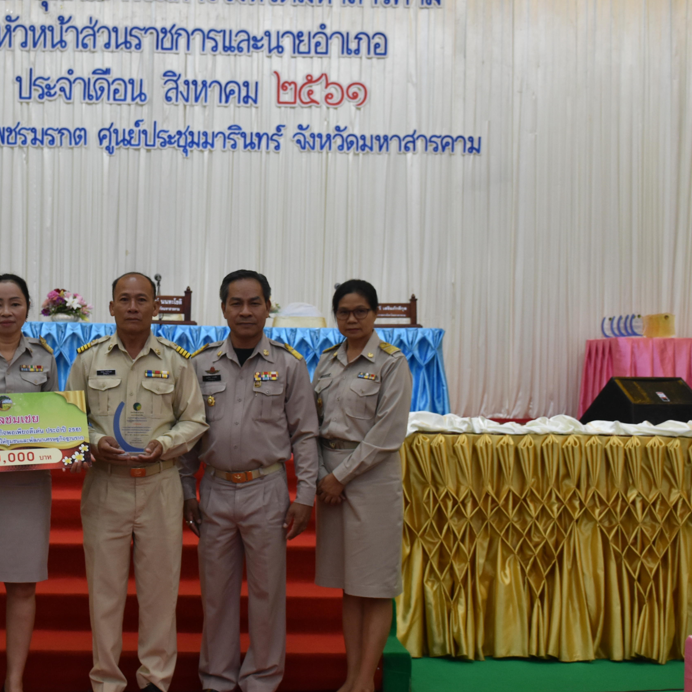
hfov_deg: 28.6
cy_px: 341
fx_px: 1334
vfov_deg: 29.1
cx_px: 168
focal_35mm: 59
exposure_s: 1/40
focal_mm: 26
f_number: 3.8
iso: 800
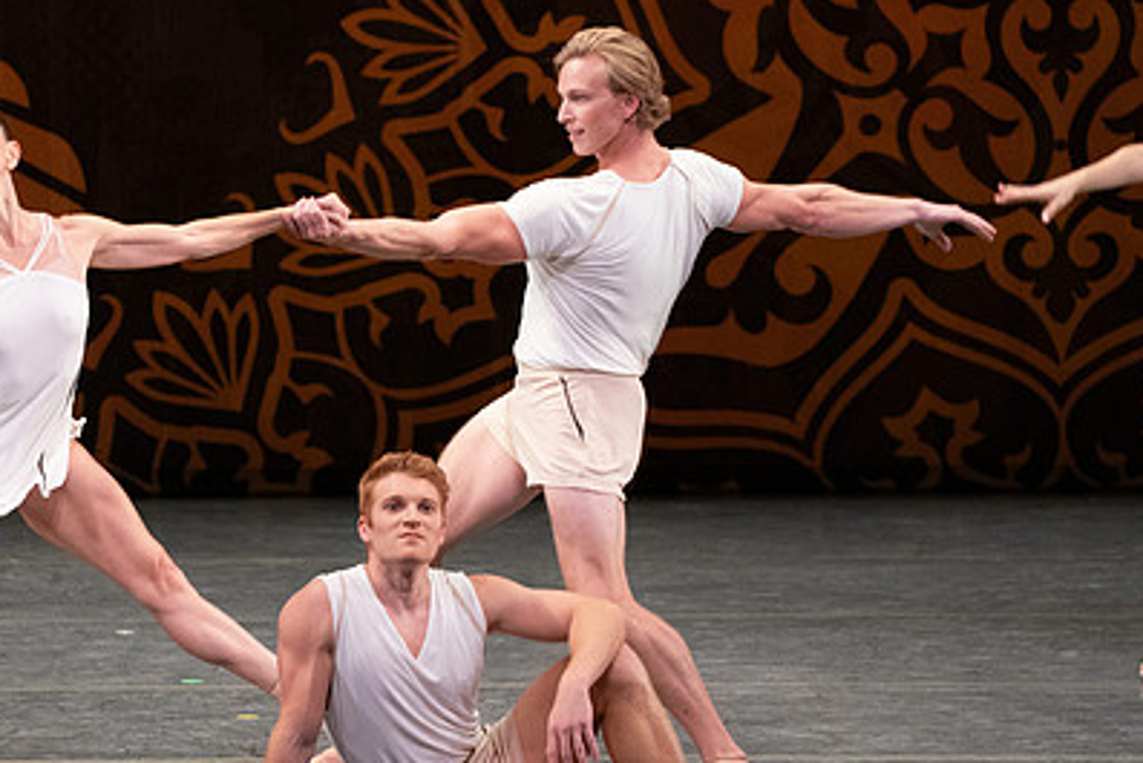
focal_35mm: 584
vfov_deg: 2.4
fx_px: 18548
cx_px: 449
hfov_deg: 3.5
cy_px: 474
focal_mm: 400
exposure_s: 1/400
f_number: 10
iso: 6400
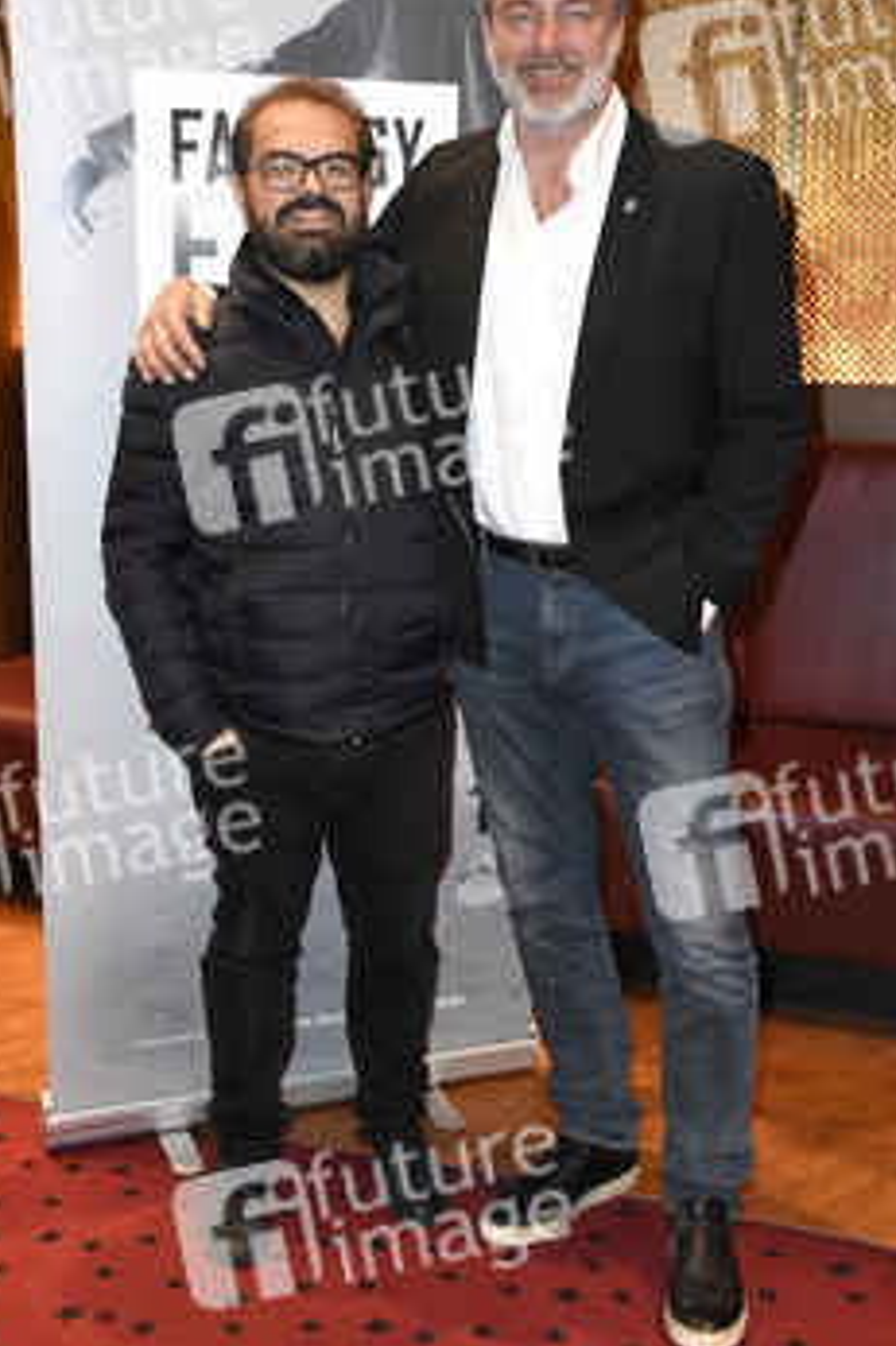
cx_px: 485
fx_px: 1682
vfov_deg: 43.6
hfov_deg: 29.8
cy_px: 636
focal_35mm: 45
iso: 4000
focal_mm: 26
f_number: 6.3
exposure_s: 1/60
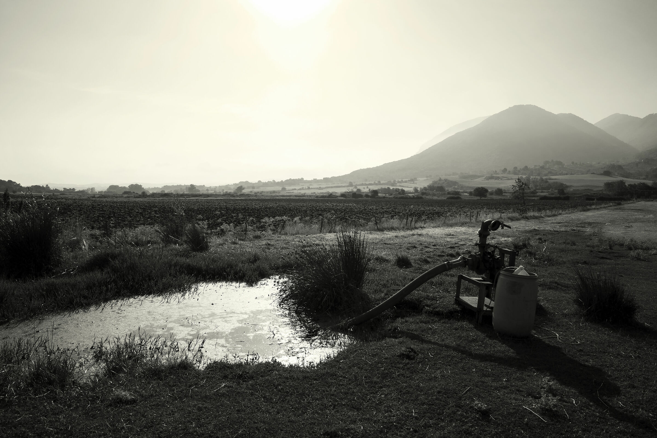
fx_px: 438
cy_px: 219
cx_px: 328
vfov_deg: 53.1
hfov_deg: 73.7
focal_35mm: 24
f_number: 9
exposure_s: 1/800
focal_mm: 16
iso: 160
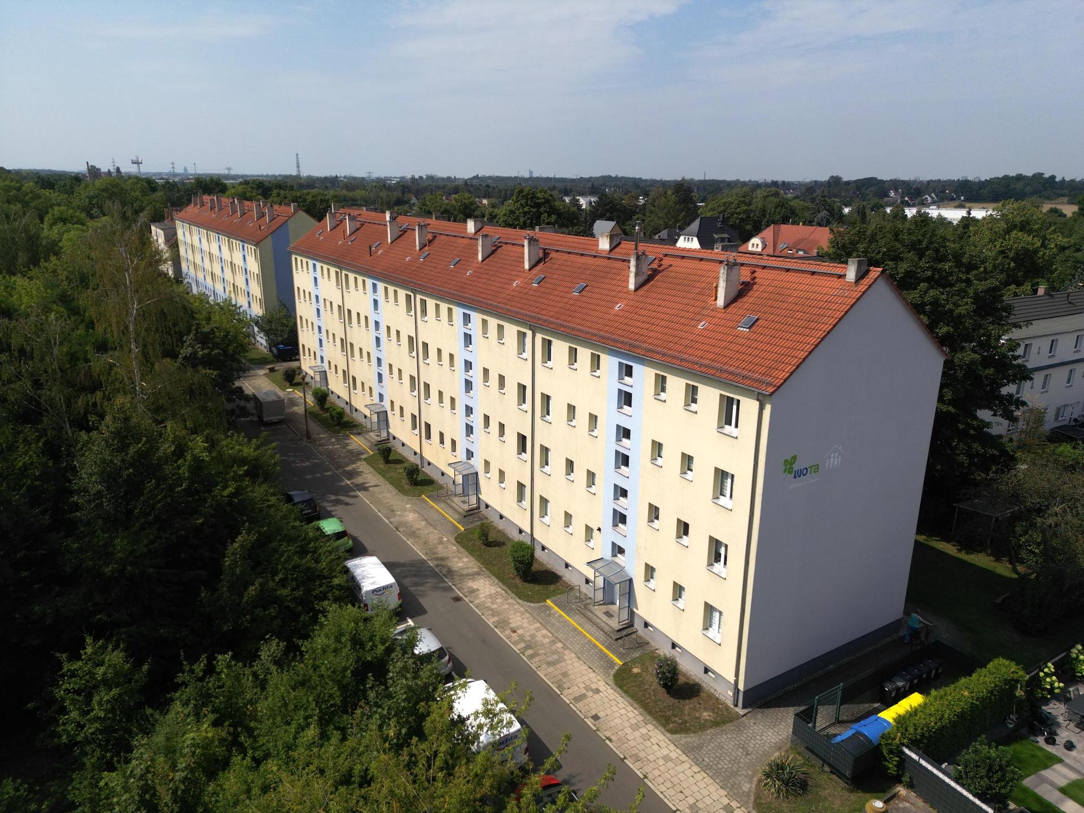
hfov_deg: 71.6
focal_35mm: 24
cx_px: 542
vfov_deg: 56.8
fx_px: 752
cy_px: 406
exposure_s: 1/320
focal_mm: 6.72
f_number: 1.7
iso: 100
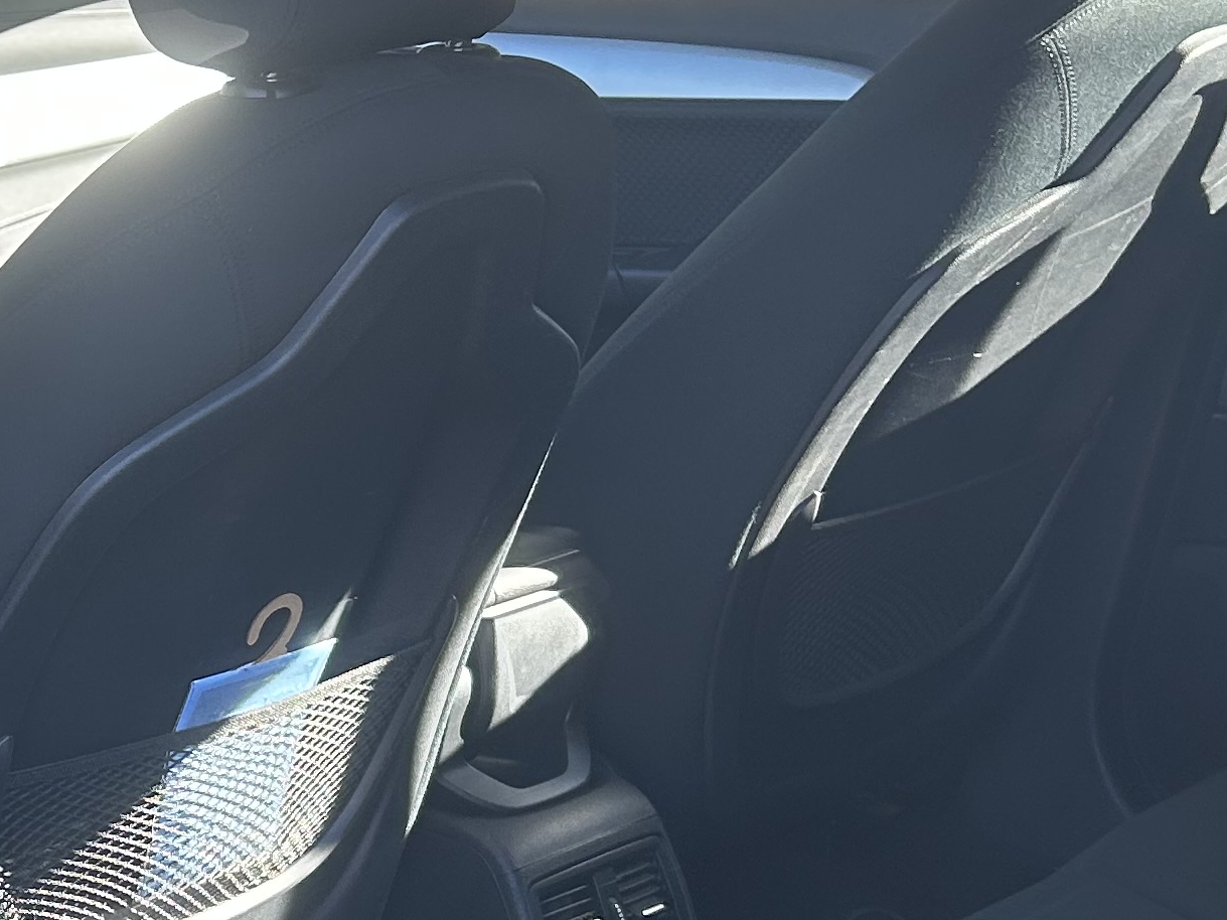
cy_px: 739
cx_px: -188
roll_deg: +2.4
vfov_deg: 17.0
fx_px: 3048
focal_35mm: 86
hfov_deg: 21.4
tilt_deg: -21.8
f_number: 1.5
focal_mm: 5.7
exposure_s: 1/171
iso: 50
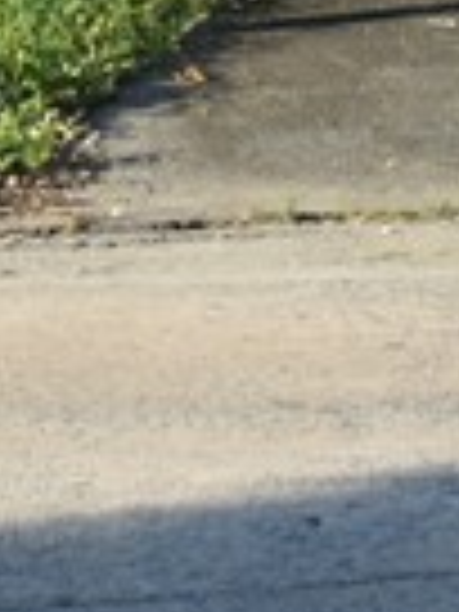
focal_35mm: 253
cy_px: -428
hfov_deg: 5.9
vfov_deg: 7.6
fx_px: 4473
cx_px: -14
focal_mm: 22
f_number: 8
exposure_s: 1/250
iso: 220
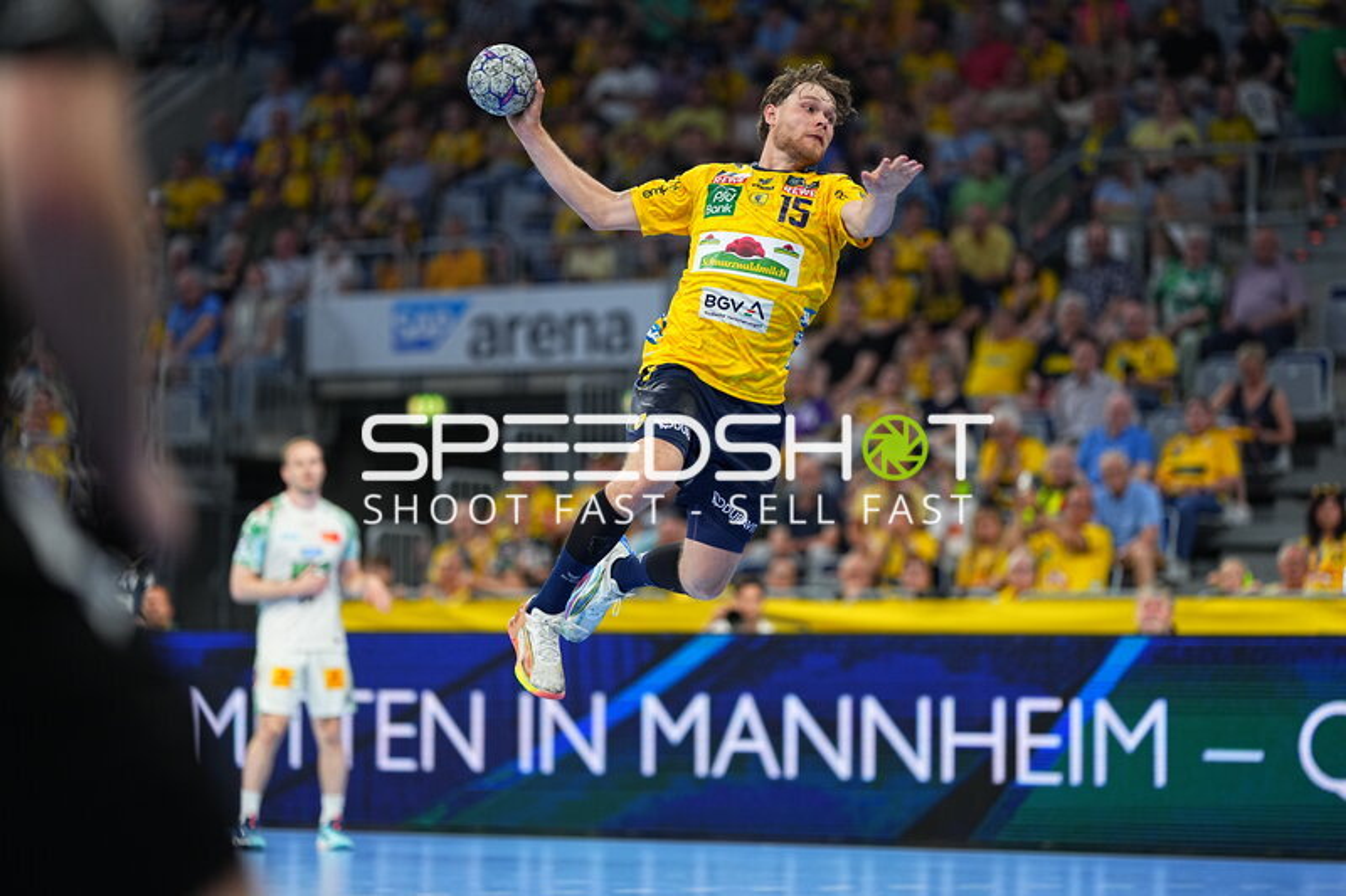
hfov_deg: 15.2
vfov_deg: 10.2
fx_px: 5046
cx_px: 673
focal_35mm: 135
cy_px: 448
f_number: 1.8
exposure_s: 1/1600
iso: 1000
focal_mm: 135
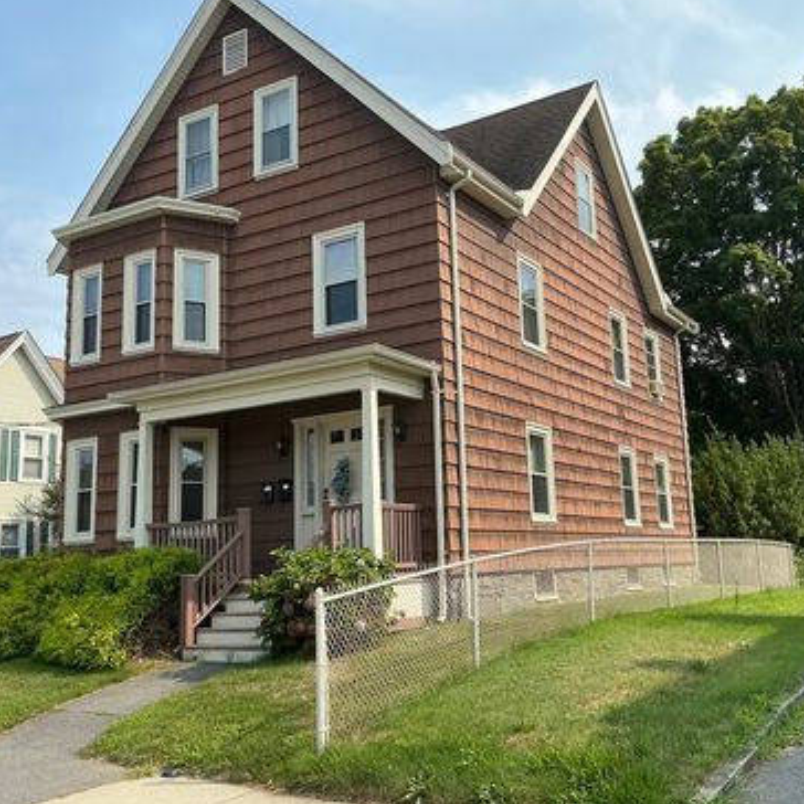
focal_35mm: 34
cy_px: 396
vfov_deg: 48.4
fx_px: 893
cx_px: 459
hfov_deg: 48.3
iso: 25
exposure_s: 1/1098
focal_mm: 3
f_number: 1.8
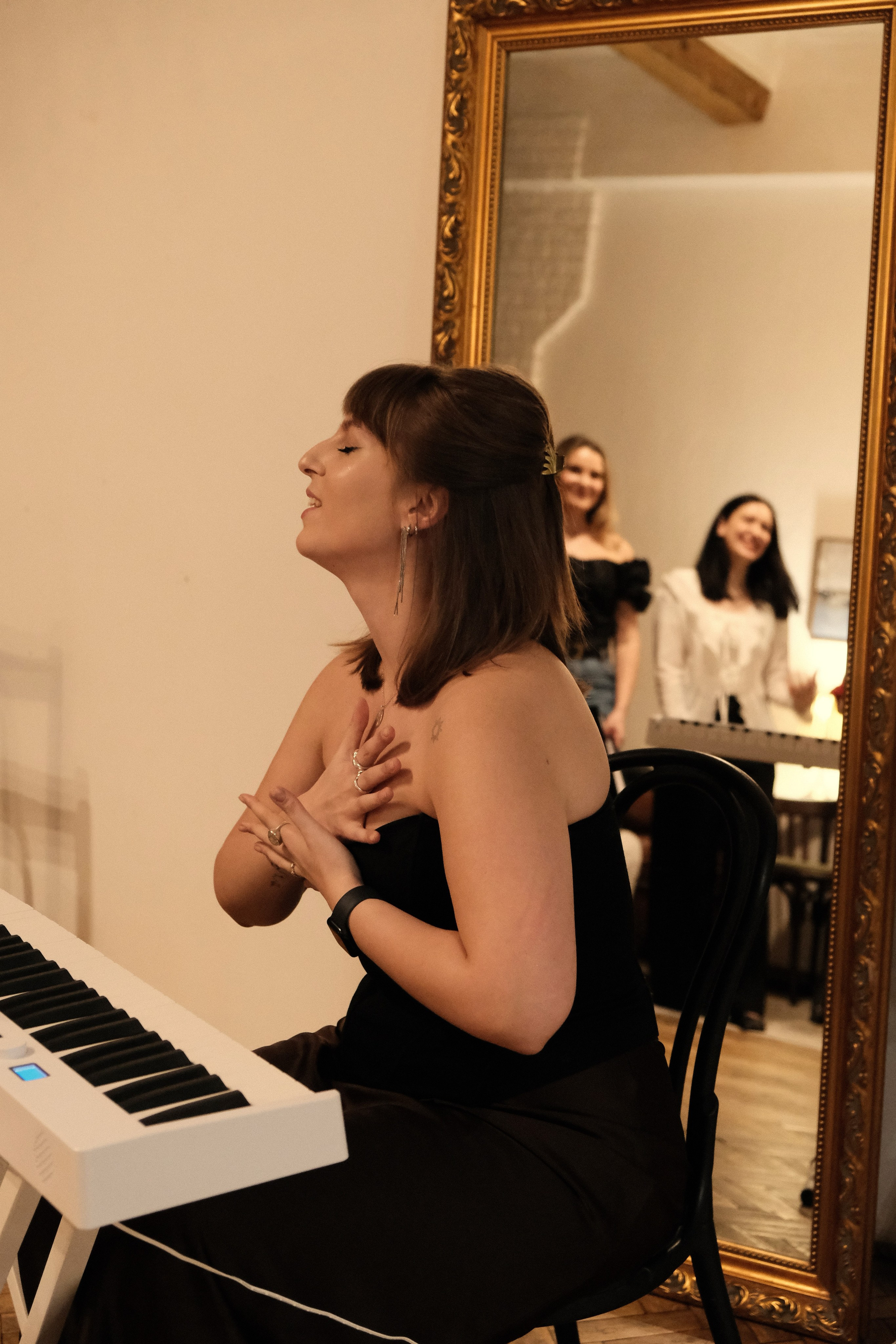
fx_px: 2389
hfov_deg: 21.2
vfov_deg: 31.4
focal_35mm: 64
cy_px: 672
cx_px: 448
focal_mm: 42.5
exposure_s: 1/125
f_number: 4
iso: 6400
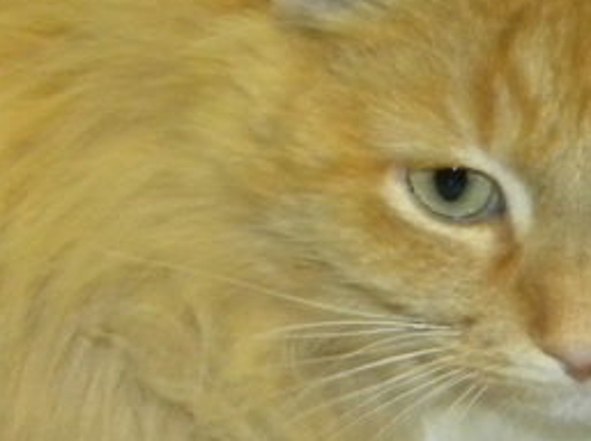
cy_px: 113
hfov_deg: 16.8
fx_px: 1995
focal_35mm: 117
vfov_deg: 12.6
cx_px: 451
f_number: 4.3
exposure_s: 1/30
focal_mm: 12.2
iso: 400
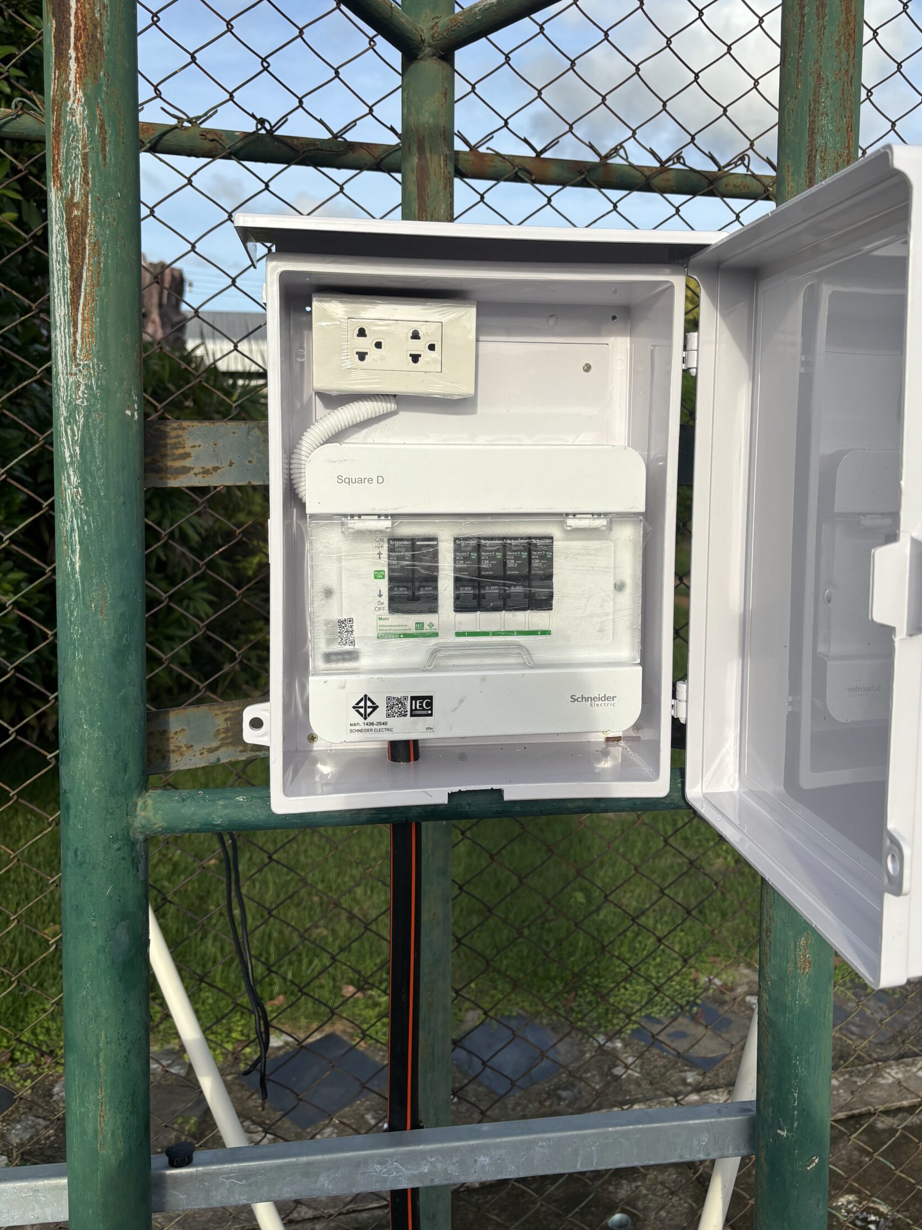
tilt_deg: -7.5
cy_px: 573
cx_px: 518
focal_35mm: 30
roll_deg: -1.2
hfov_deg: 46.7
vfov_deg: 59.9
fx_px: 1066
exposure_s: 1/3205
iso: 50
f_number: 1.6
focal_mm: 5.96
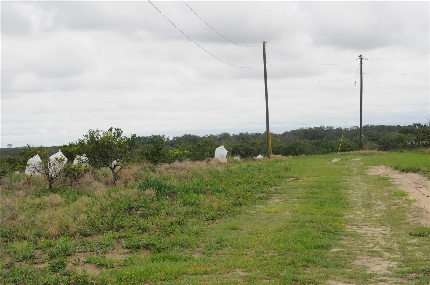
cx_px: 215
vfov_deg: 16.5
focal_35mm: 82
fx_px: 984
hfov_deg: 24.7
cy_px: 142
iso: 2000
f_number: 16
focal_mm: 55
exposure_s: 1/1000
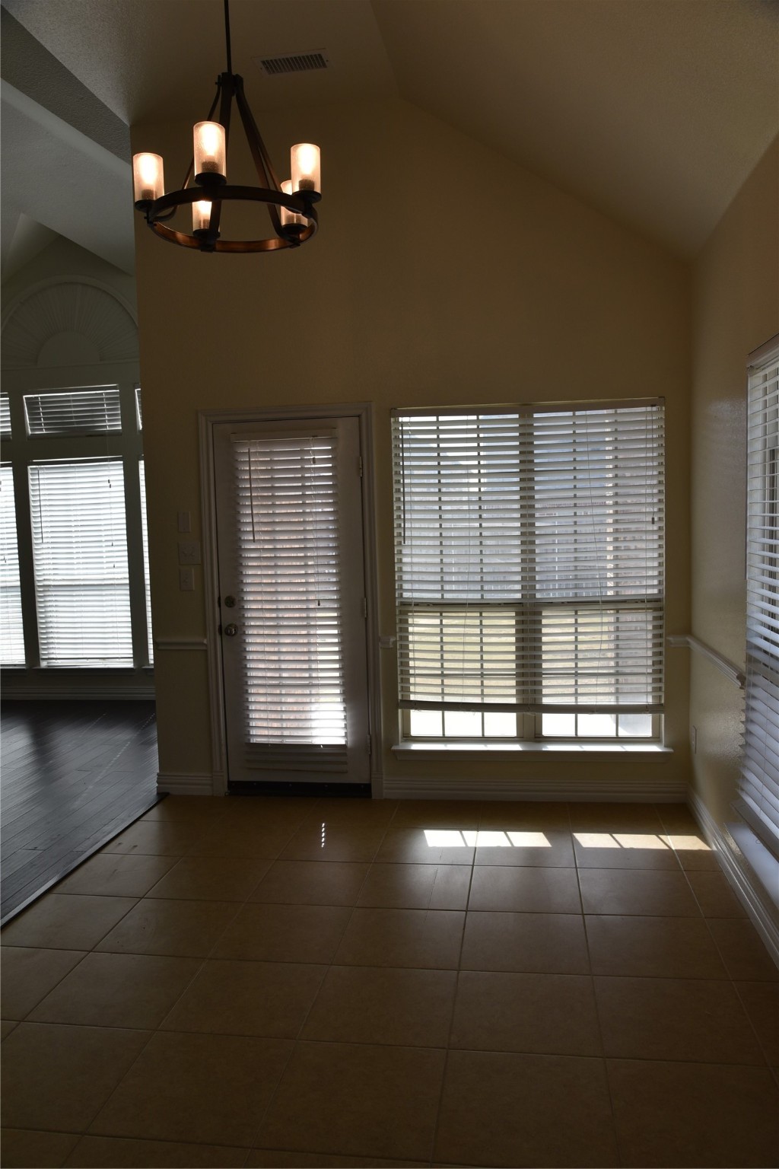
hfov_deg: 47.9
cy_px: 584
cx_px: 390
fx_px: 876
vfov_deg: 67.4
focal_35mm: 27
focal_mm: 27
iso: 400
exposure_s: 1/250
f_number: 8
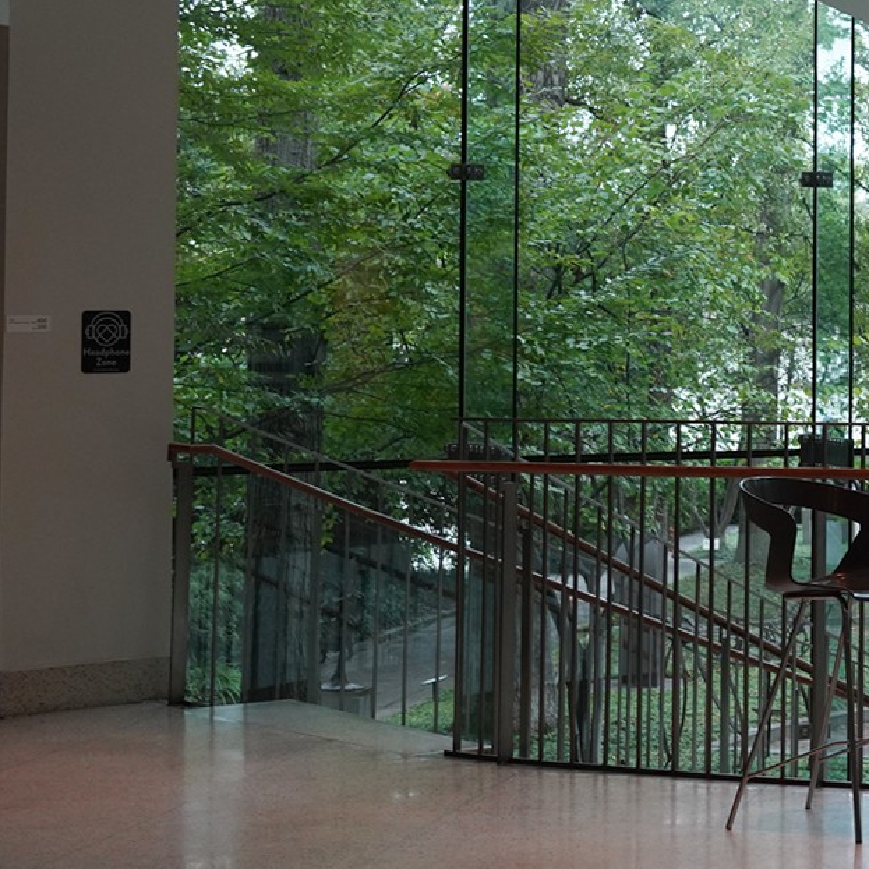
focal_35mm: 101
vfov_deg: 17.1
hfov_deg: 15.6
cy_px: 152
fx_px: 2869
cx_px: 1378
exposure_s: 1/100
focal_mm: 37
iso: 1000
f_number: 5
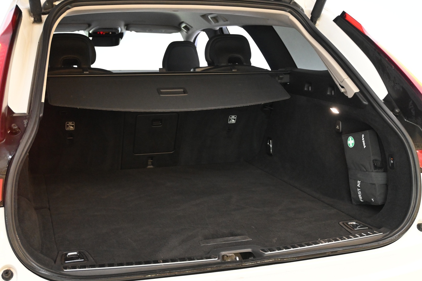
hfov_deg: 43.0
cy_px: 140
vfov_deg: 29.4
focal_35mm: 46
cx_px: 211
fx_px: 536
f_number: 4.8
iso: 5000
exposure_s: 1/50
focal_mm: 30.5
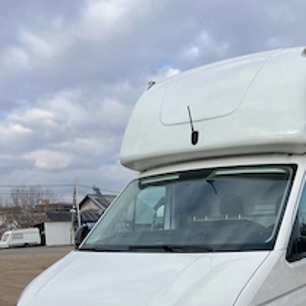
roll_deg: +0.5
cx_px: 215
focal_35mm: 44
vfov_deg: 35.8
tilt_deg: -8.1
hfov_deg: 37.7
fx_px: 440
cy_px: 281
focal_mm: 5.7
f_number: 1.5
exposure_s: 1/2695
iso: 50
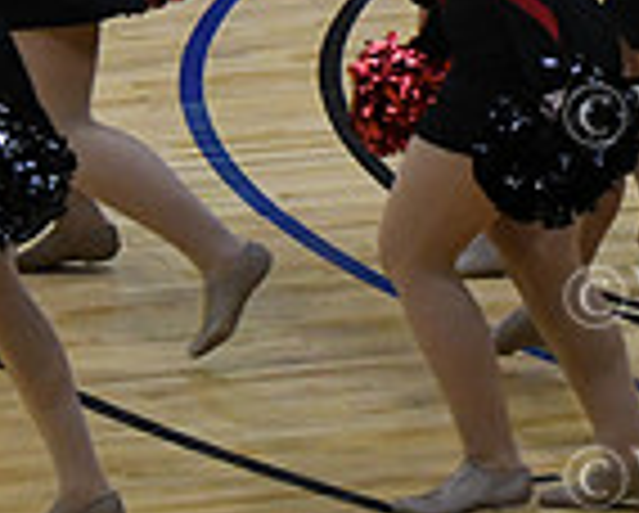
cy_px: 25
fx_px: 9223
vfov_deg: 3.2
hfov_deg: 3.9
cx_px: 1215
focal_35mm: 487
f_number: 4
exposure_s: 1/500
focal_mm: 85
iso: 4000
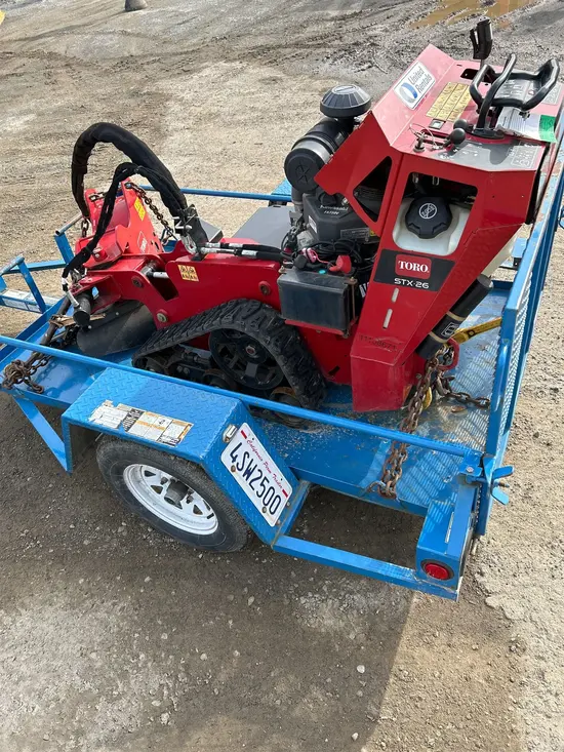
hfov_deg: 53.1
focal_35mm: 26
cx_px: 282
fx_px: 565
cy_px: 376
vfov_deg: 67.3
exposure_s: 1/1019
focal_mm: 5.7
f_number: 1.5
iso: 50
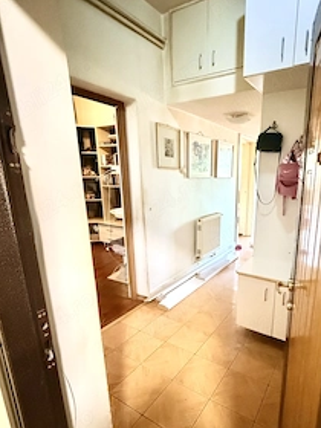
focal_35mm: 20
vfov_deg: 81.4
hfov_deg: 64.8
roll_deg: -1.0
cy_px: 238
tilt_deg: -14.1
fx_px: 247
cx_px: 205
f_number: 2.2
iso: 1250
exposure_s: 1/33
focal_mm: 2.22
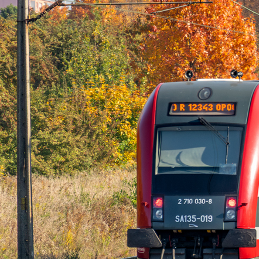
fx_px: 4102
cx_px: 306
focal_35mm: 485
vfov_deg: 3.6
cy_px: 131
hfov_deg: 3.6
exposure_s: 1/320
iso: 125
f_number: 7.1
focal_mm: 105
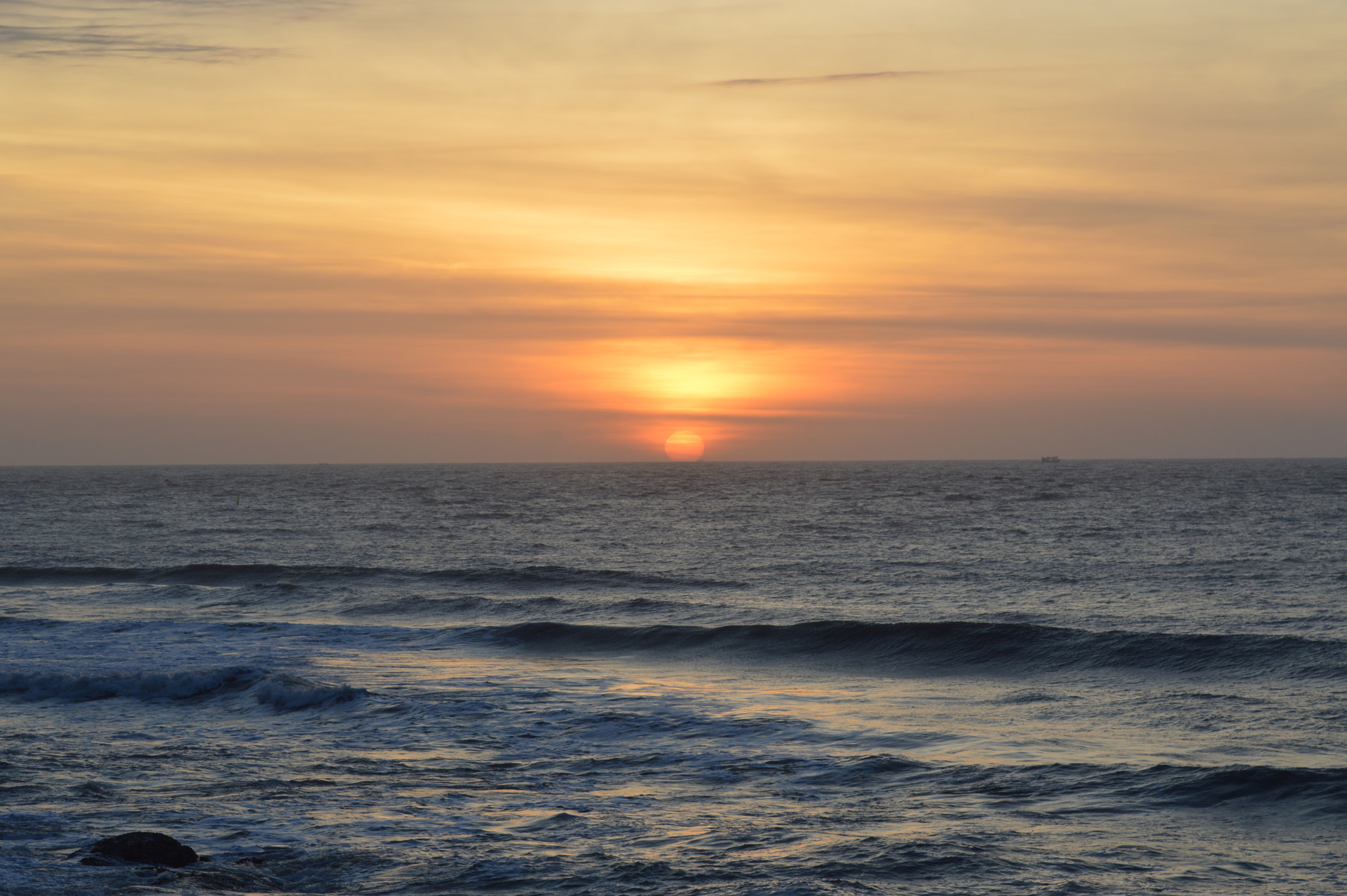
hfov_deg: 19.5
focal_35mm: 105
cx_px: 674
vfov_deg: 13.0
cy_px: 448
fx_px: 3925
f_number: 5.6
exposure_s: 1/125
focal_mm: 70
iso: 110
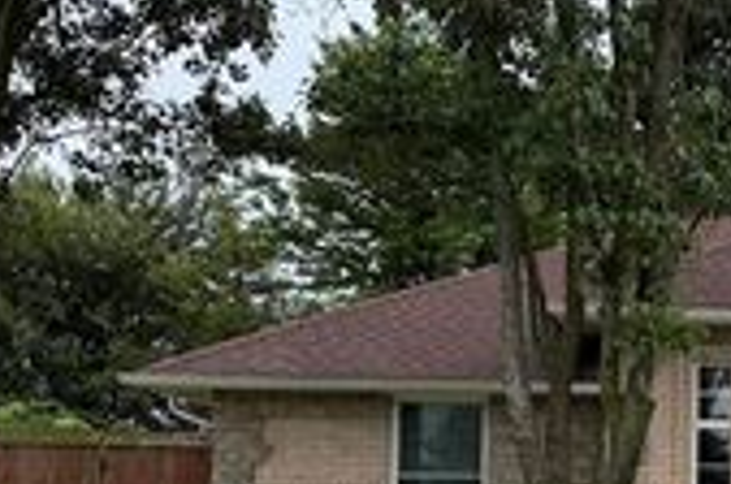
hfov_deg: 24.0
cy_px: 460
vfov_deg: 18.0
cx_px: 956
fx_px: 1500
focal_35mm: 74
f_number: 1.78
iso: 80
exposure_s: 1/1653
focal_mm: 6.76
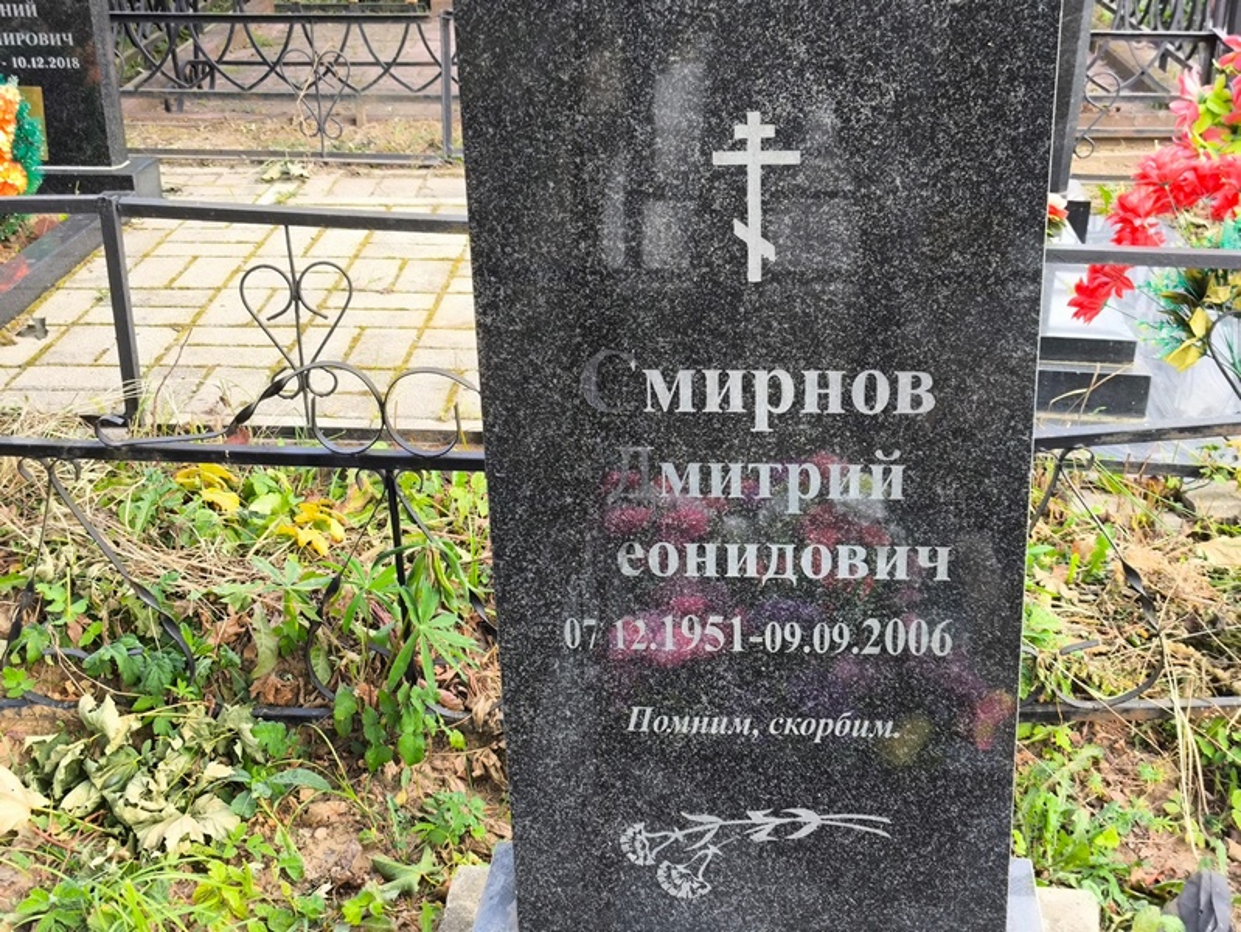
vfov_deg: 29.1
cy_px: 466
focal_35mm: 50
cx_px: 620
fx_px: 1793
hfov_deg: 38.2
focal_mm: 4.71
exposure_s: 1/120
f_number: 1.7
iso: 80
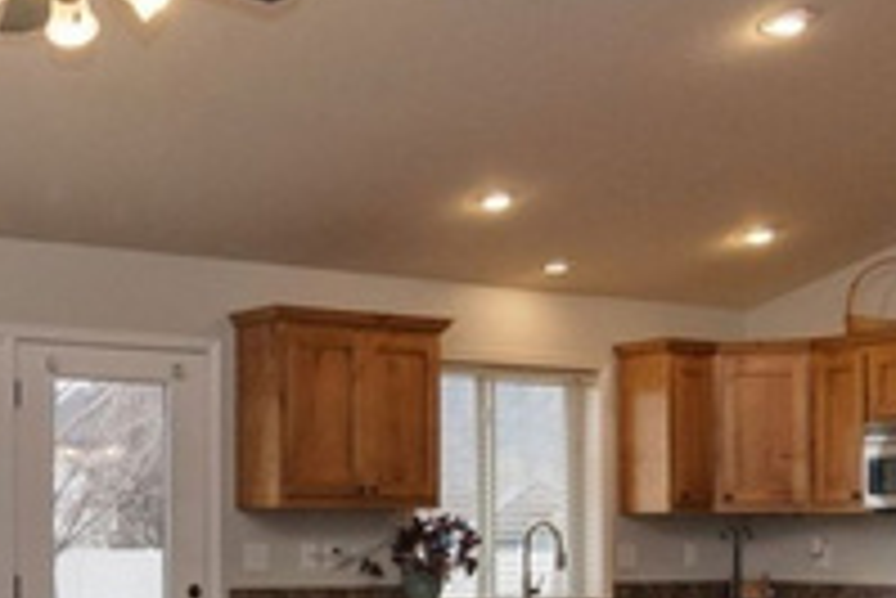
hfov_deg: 32.2
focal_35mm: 58
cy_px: 607
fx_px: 1445
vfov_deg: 22.5
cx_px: 36
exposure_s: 1/100
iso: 200
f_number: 5
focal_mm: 12
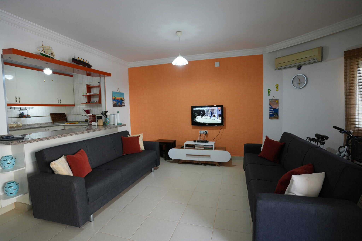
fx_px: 171
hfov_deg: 93.3
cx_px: 181
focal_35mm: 17
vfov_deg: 70.4
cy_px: 120
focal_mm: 17
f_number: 3.5
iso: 1600
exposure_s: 1/160
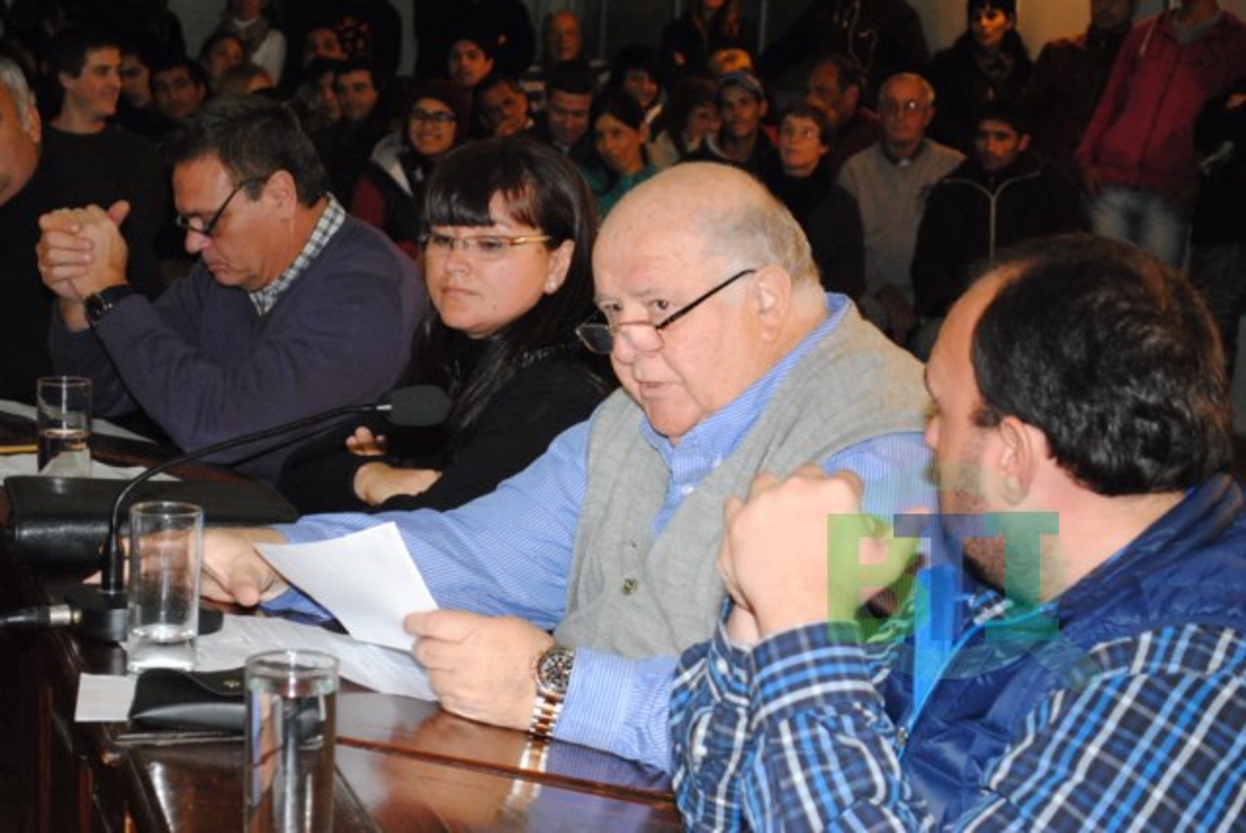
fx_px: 2858
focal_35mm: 82
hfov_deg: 24.6
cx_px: 623
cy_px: 416
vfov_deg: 16.6
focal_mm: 55
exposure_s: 1/50
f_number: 5.6
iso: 1600
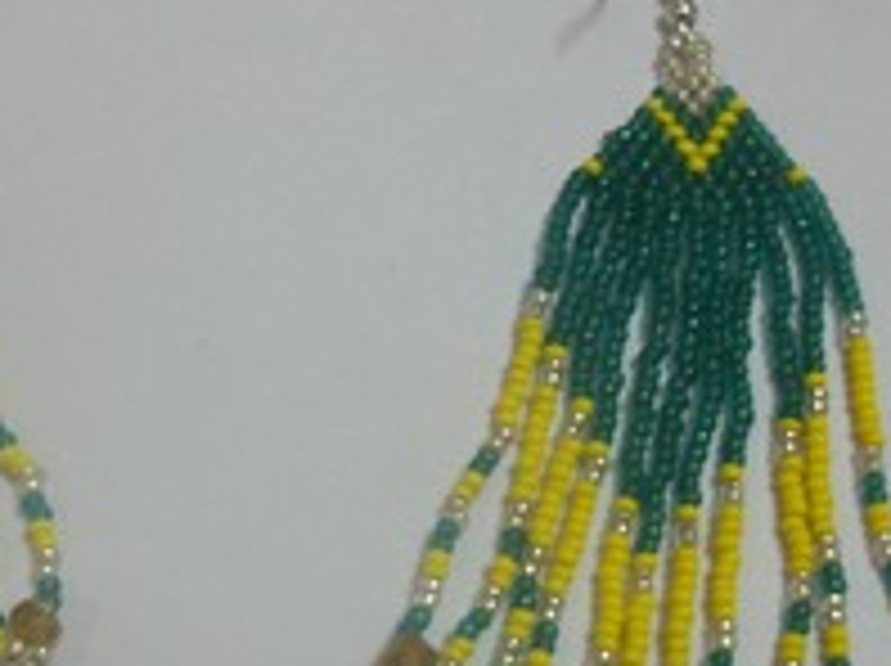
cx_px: 225
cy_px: 461
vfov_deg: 18.1
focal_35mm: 81
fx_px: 2082
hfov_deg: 23.9
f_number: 2.9
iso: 102
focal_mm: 5.7
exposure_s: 1/8
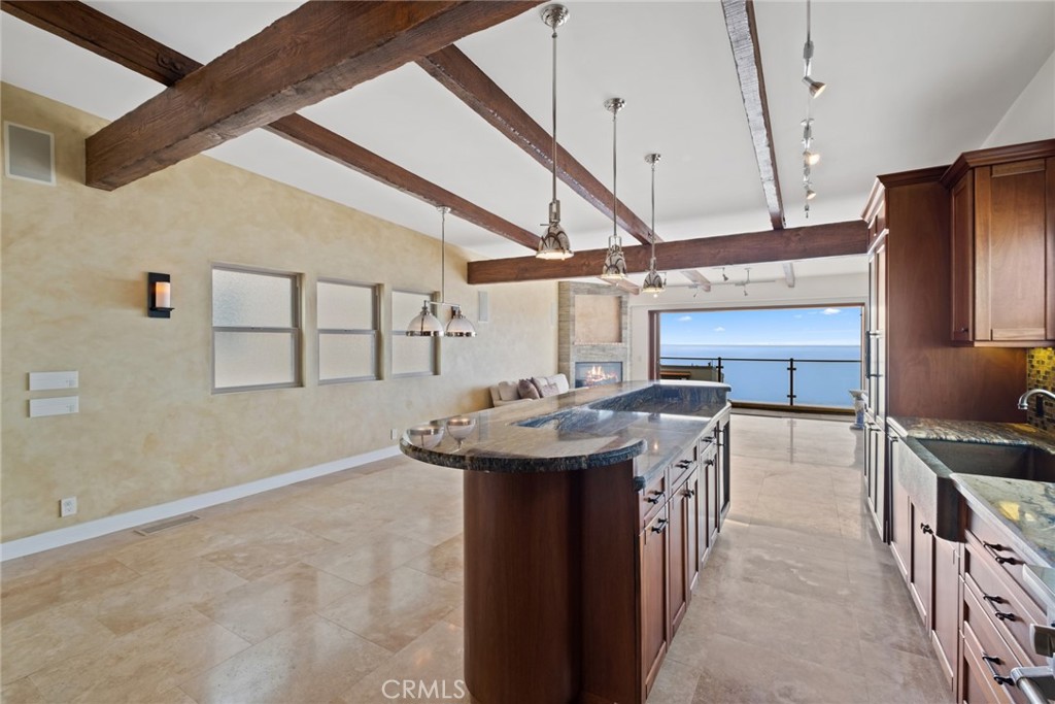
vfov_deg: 77.3
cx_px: 528
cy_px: 352
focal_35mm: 15
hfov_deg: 100.4
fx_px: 440
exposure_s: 1/5
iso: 400
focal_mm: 10
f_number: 8
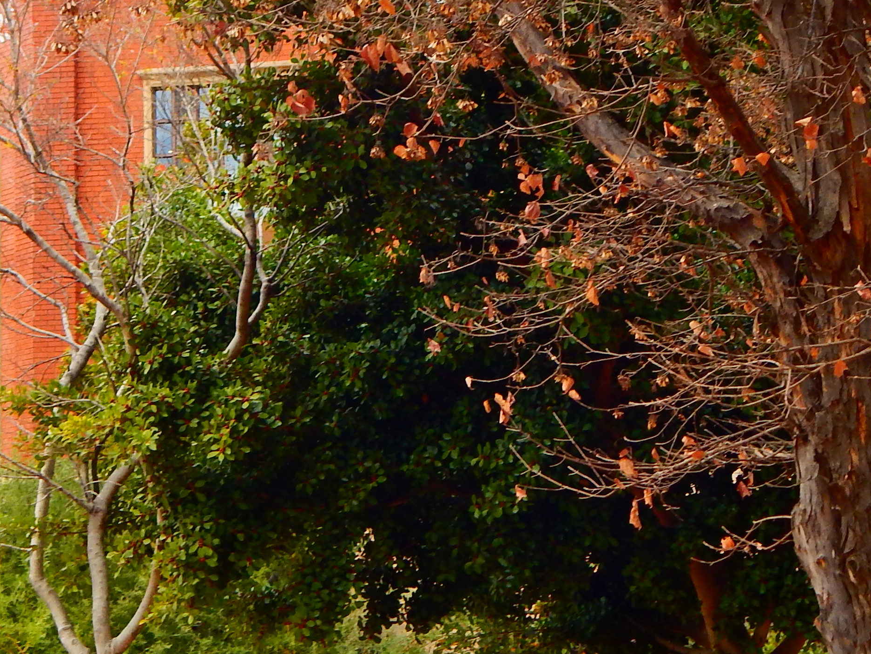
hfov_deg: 16.7
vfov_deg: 12.5
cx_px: 294
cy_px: 190
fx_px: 2969
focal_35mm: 118
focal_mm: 8.6
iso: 125
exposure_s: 1/160
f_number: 3.7
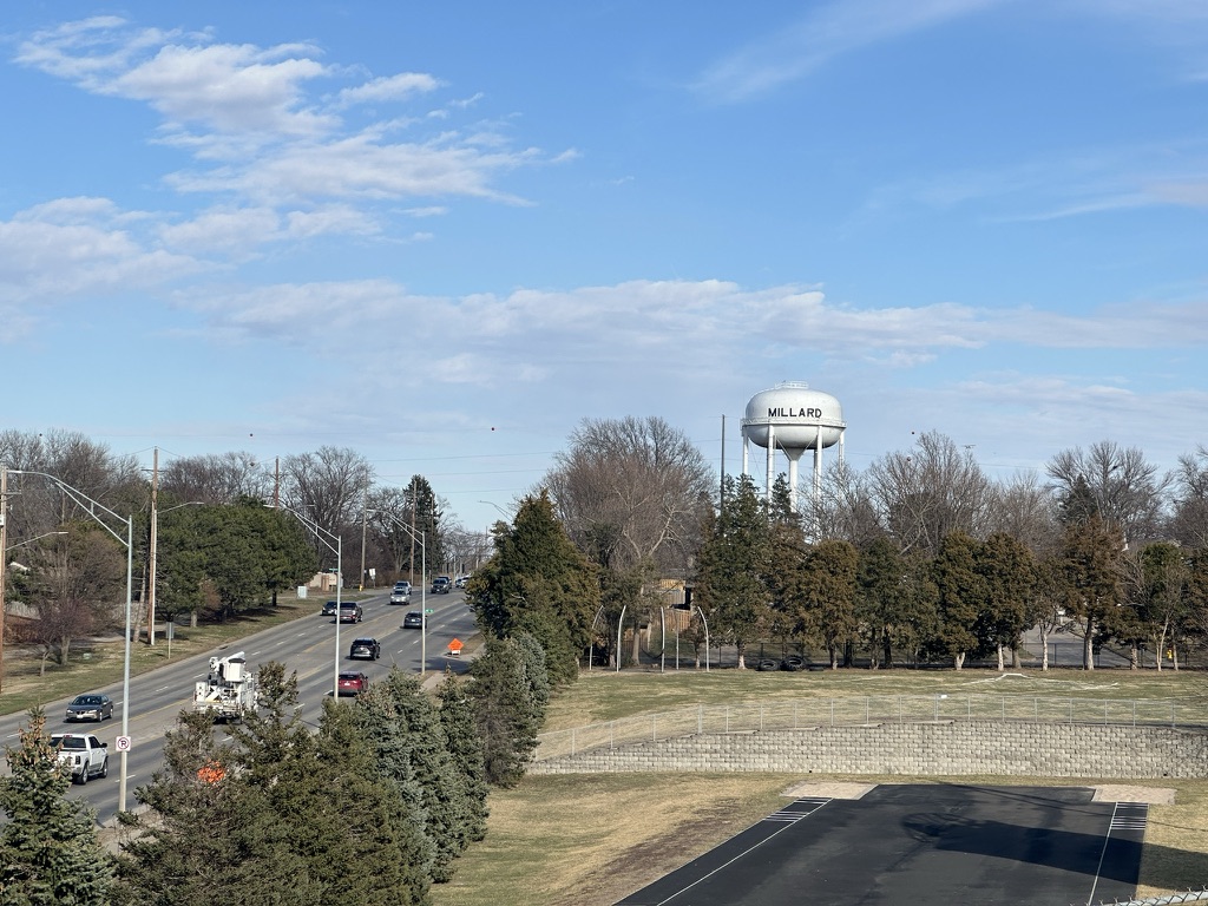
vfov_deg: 19.1
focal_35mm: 77
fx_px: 2687
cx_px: 604
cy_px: 453
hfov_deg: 25.3
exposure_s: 1/1085
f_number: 2.8
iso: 32
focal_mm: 9
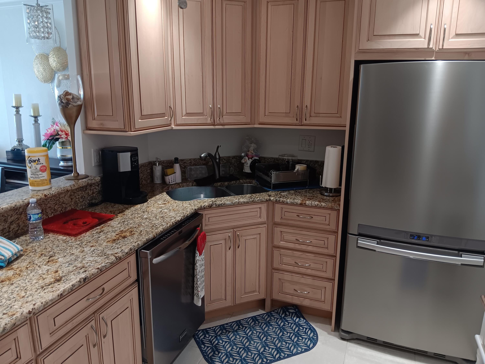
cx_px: 242
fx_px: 364
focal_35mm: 26
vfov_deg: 53.1
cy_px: 182
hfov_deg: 67.3
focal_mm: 3.98
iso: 80
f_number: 1.8
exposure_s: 1/25
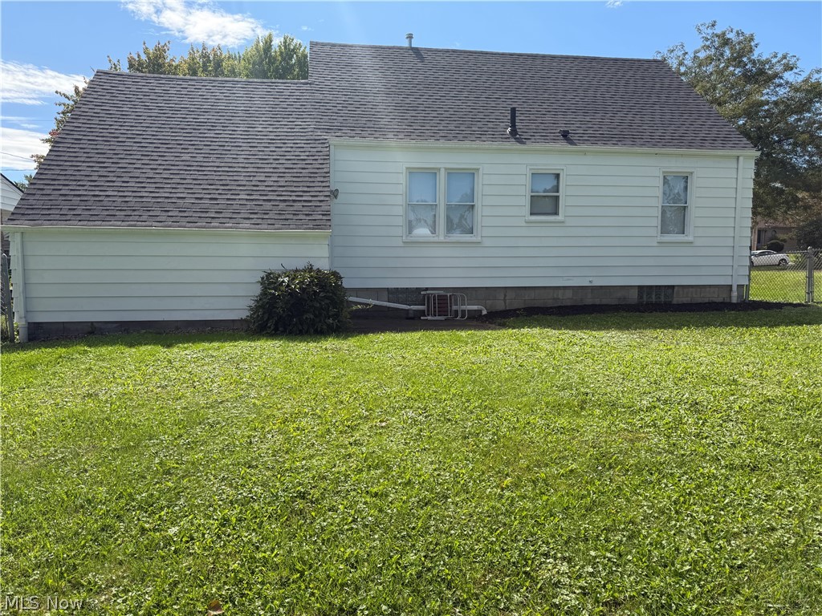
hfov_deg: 71.6
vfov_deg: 56.8
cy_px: 308
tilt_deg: -4.7
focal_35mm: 24
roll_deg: +0.2
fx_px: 570
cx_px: 411
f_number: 1.78
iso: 80
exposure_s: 1/4167
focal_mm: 6.76
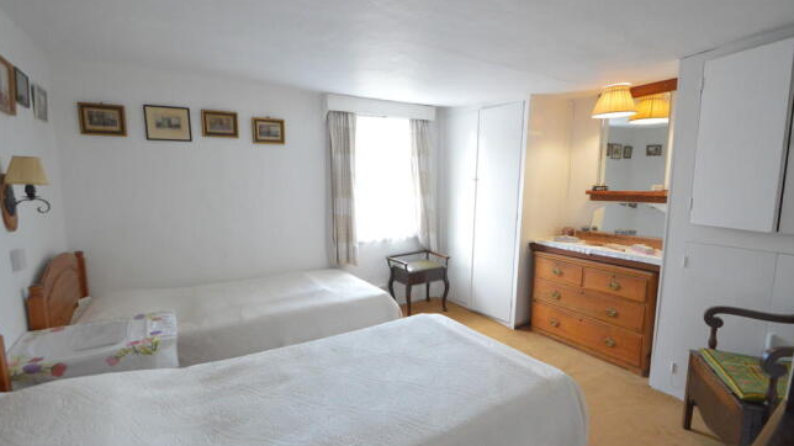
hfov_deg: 99.4
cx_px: 398
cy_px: 230
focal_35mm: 16
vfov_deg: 67.0
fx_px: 337
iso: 3200
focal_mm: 10
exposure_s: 1/40
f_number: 5.6
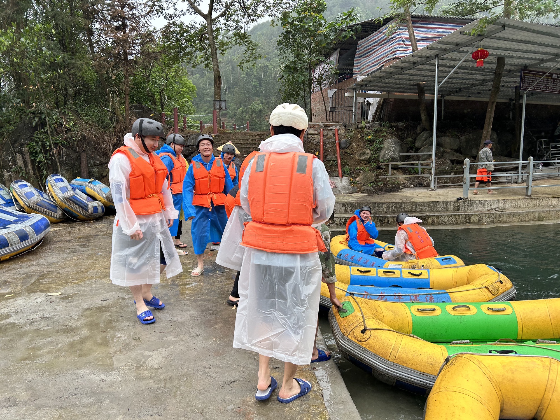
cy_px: 210
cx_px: 280
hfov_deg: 67.3
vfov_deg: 53.1
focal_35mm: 26
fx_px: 421
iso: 40
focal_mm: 5.7
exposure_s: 1/214
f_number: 1.5
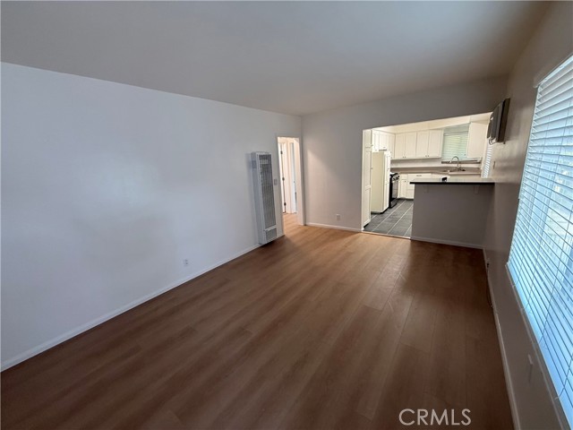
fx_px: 232
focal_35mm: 14
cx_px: 286
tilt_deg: -13.5
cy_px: 215
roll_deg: +4.2
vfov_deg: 85.7
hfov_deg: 102.1
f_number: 2.2
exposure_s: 1/60
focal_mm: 2.22
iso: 250
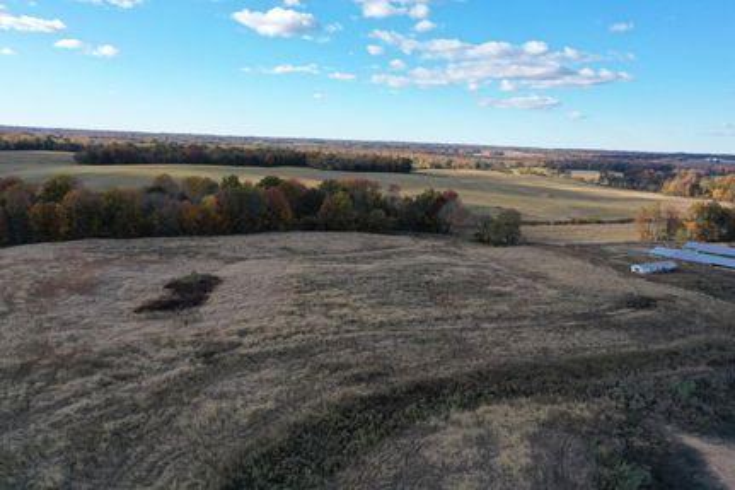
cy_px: 245
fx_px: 571
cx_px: 368
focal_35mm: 28
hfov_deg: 65.5
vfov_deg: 46.4
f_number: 2.8
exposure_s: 1/1000
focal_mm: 10.26
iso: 100
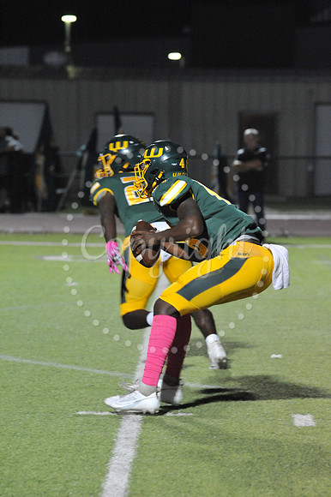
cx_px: 166
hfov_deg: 5.5
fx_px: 3452
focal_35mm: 250
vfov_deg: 8.2
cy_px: 248
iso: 6400
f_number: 8
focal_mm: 250
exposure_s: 1/200
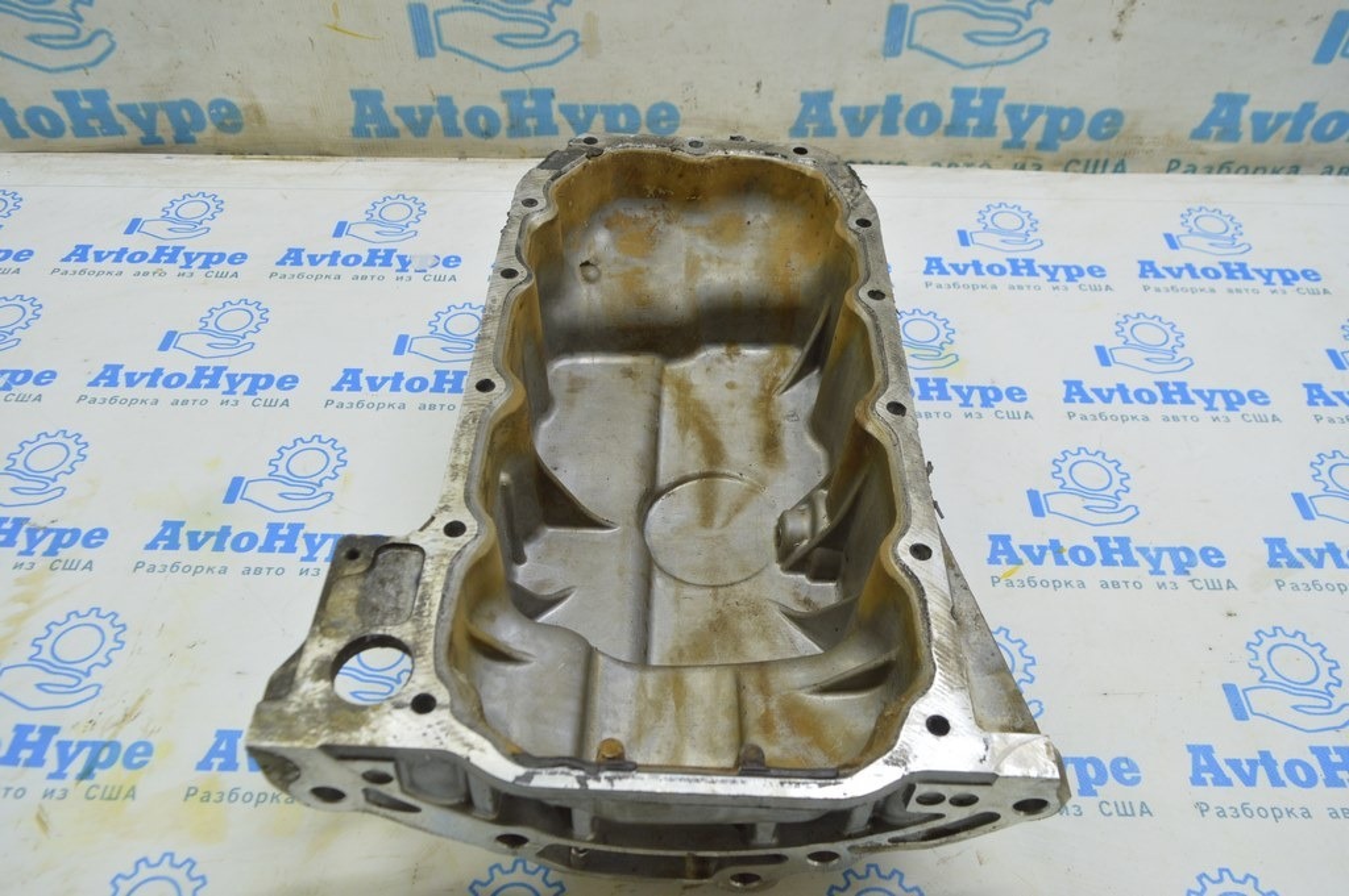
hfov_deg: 67.4
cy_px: 448
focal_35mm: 27
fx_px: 1011
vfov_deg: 47.9
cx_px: 674
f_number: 5.6
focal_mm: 18
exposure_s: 1/20
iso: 400
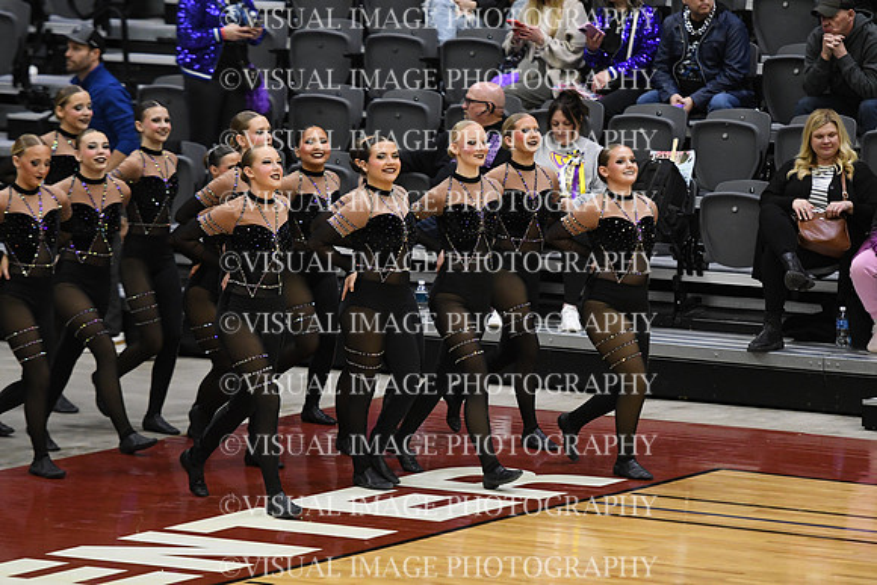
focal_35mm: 247
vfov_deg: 5.6
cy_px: 292
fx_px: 6018
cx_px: 438
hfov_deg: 8.3
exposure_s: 1/400
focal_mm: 165
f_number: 2.8
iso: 3200
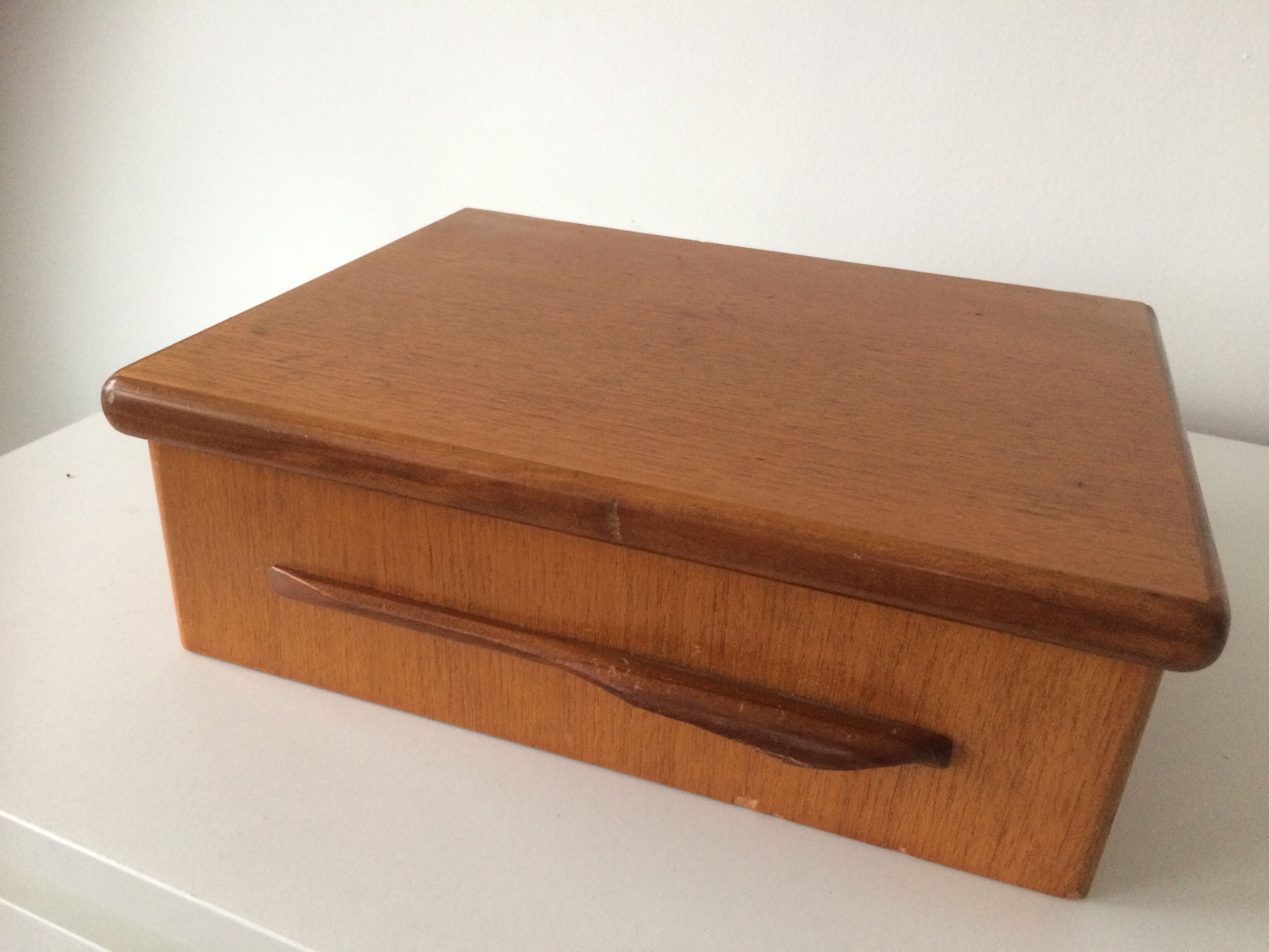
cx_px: 634
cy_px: 476
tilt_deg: -27.1
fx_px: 1063
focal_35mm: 29
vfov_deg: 48.2
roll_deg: -3.6
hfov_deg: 61.7
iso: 250
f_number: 2.2
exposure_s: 1/25
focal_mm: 4.15
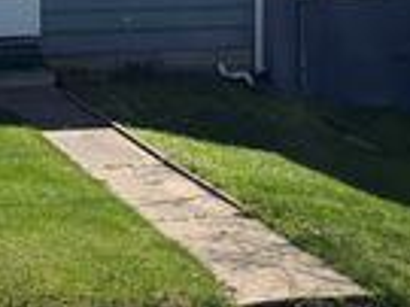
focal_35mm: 89
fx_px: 1053
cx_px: 121
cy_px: -93
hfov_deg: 21.9
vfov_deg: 15.7
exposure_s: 1/5319
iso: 125
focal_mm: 6.76
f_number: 1.78
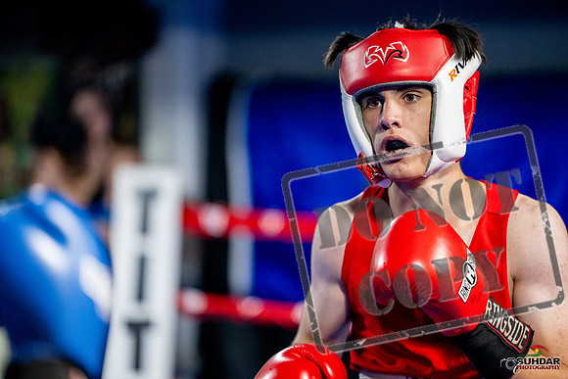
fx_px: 2367
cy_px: 190
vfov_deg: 9.2
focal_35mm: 150
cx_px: 284
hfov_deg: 13.7
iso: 4000
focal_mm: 150
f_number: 2
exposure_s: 1/1000
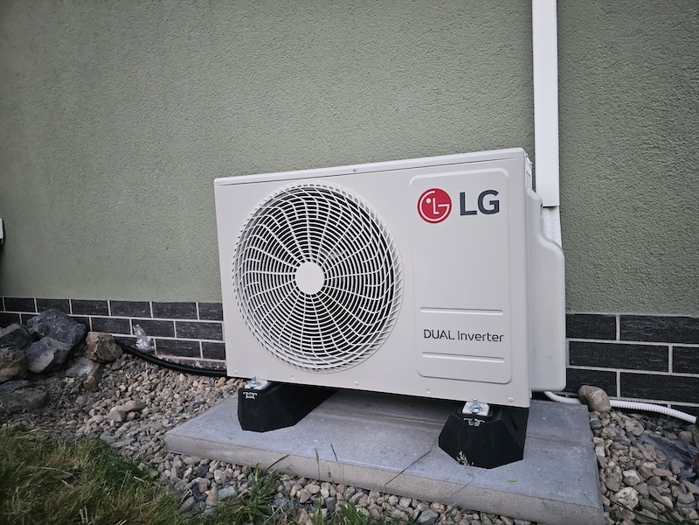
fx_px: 464
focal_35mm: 23
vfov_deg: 58.9
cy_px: 262
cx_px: 350
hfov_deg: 73.9
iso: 1600
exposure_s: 1/100
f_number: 1.7
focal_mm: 6.3
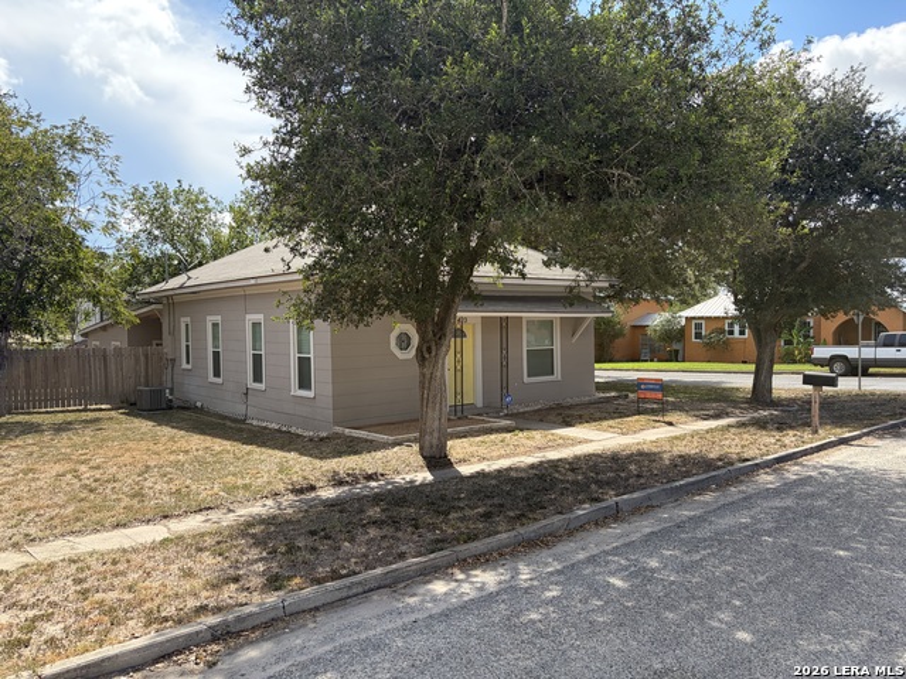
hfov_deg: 67.3
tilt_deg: +1.0
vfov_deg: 53.1
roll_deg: +0.5
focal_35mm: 26
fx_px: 680
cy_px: 340
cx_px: 453
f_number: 1.6
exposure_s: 1/2012
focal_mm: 5.96
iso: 64
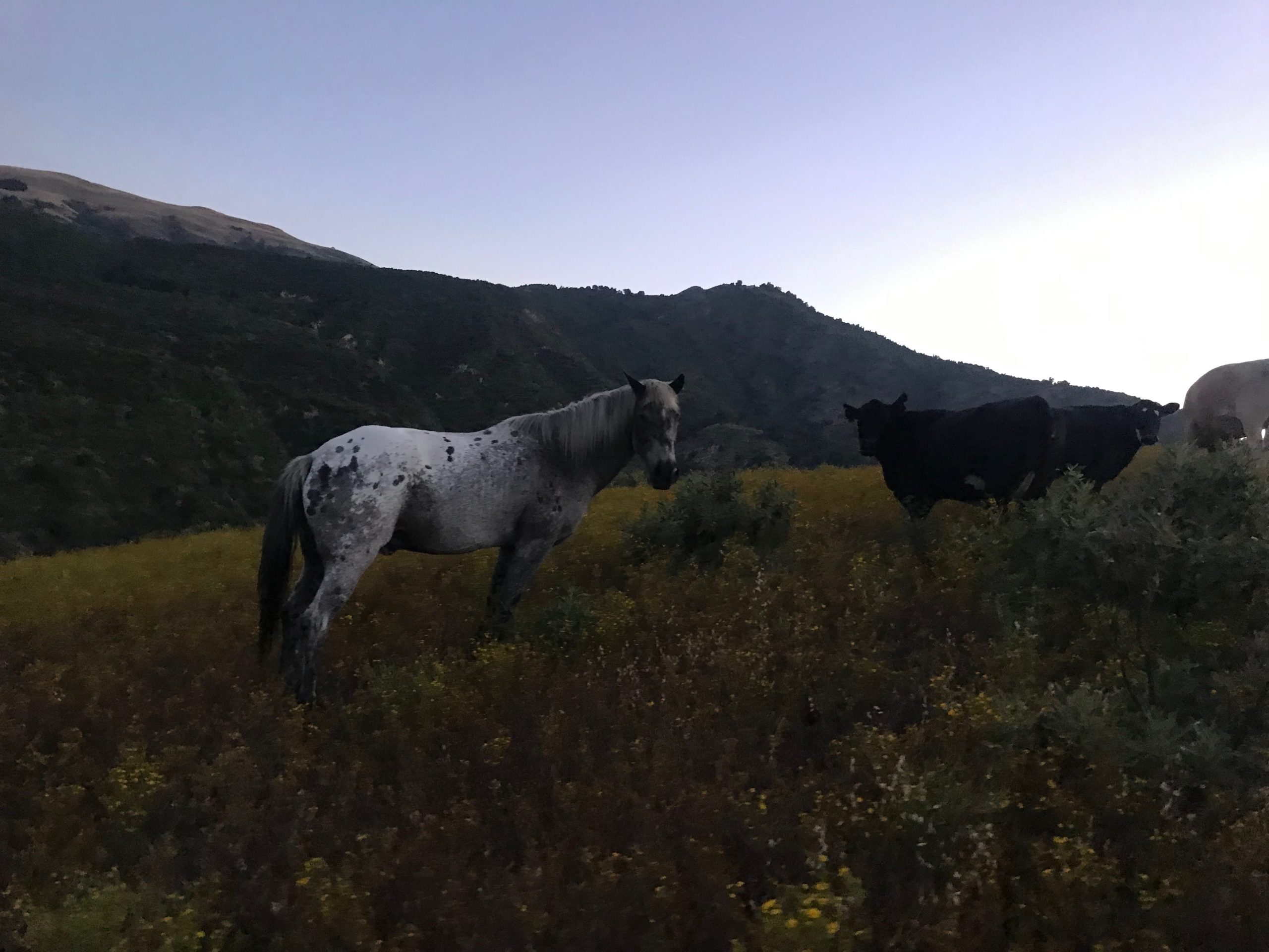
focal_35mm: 28
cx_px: 634
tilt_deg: -0.6
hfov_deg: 63.4
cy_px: 476
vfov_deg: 49.7
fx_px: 1026
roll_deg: -11.3
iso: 80
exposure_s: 1/15
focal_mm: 3.99
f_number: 1.8
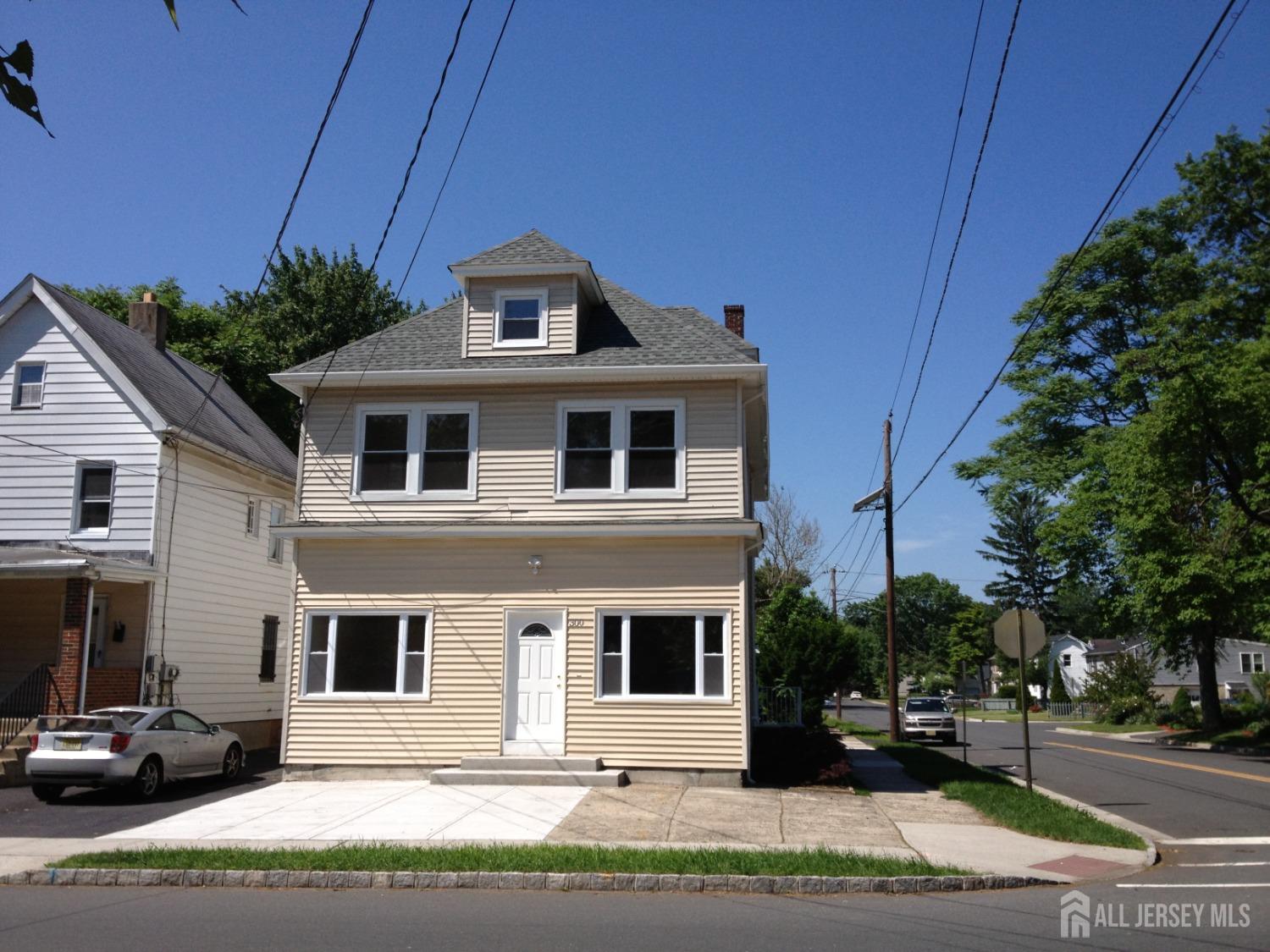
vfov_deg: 40.7
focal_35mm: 35
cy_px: 476
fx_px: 1284
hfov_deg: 52.6
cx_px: 635
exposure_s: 1/1972
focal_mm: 4.28
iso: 50
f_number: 2.4
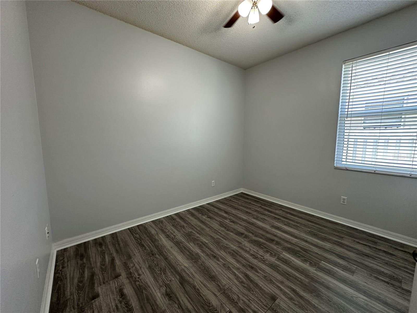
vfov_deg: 85.7
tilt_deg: -6.2
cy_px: 156
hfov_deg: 102.1
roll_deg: -0.5
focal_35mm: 14
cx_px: 208
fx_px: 169
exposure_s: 1/120
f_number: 2.2
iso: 250
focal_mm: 2.22
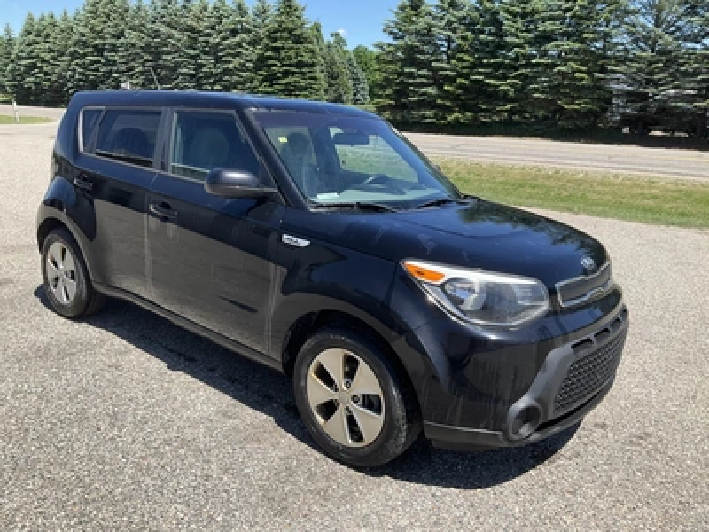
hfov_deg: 61.7
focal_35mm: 29
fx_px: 594
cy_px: 266
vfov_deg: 48.2
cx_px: 354
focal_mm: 3
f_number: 1.8
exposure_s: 1/1195
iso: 25
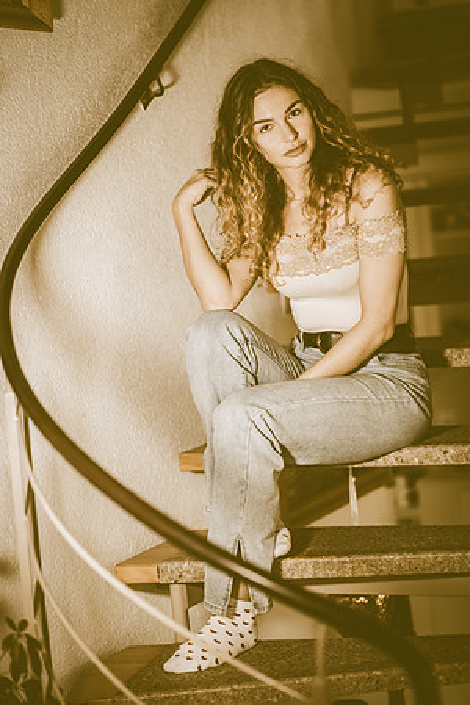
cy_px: 352
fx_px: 1664
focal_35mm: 85
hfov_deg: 16.1
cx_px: 235
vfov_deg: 23.9
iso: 320
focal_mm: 85
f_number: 1.8
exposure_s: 1/200
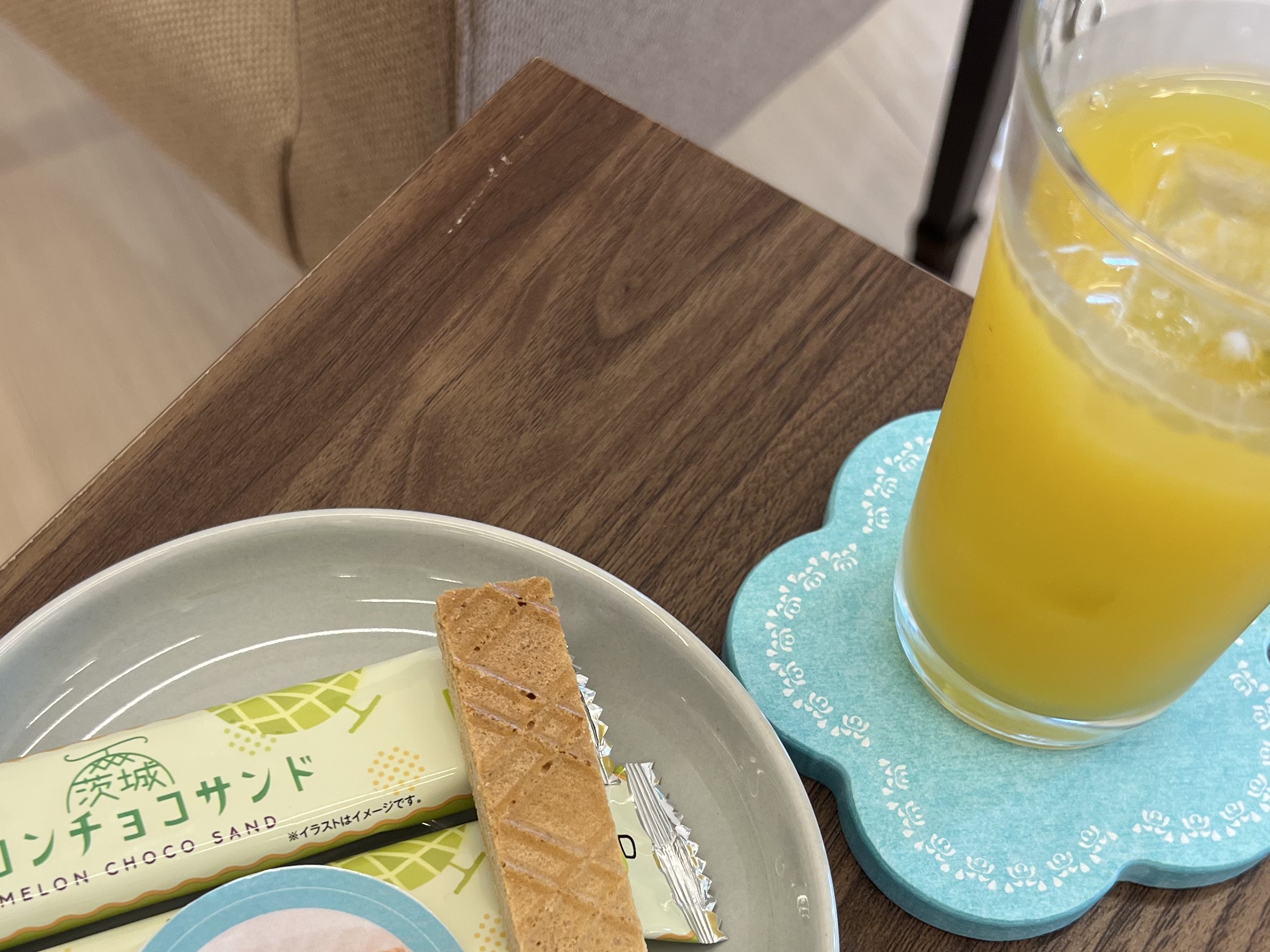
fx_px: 1614
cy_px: 722
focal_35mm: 44
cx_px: 627
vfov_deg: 32.2
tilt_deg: -64.4
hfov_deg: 42.9
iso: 80
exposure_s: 1/120
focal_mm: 5.7
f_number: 1.5
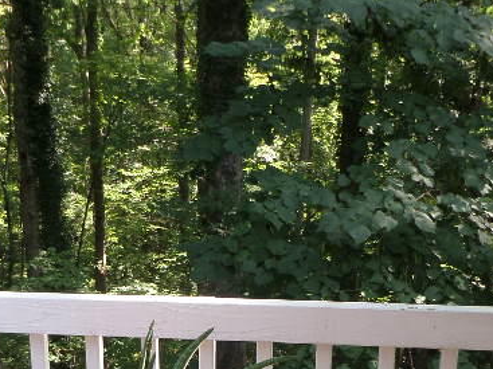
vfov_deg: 21.4
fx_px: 954
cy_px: 341
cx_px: 200
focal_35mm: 67
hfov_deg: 28.9
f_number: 3.1
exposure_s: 1/90
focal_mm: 4.3
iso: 80
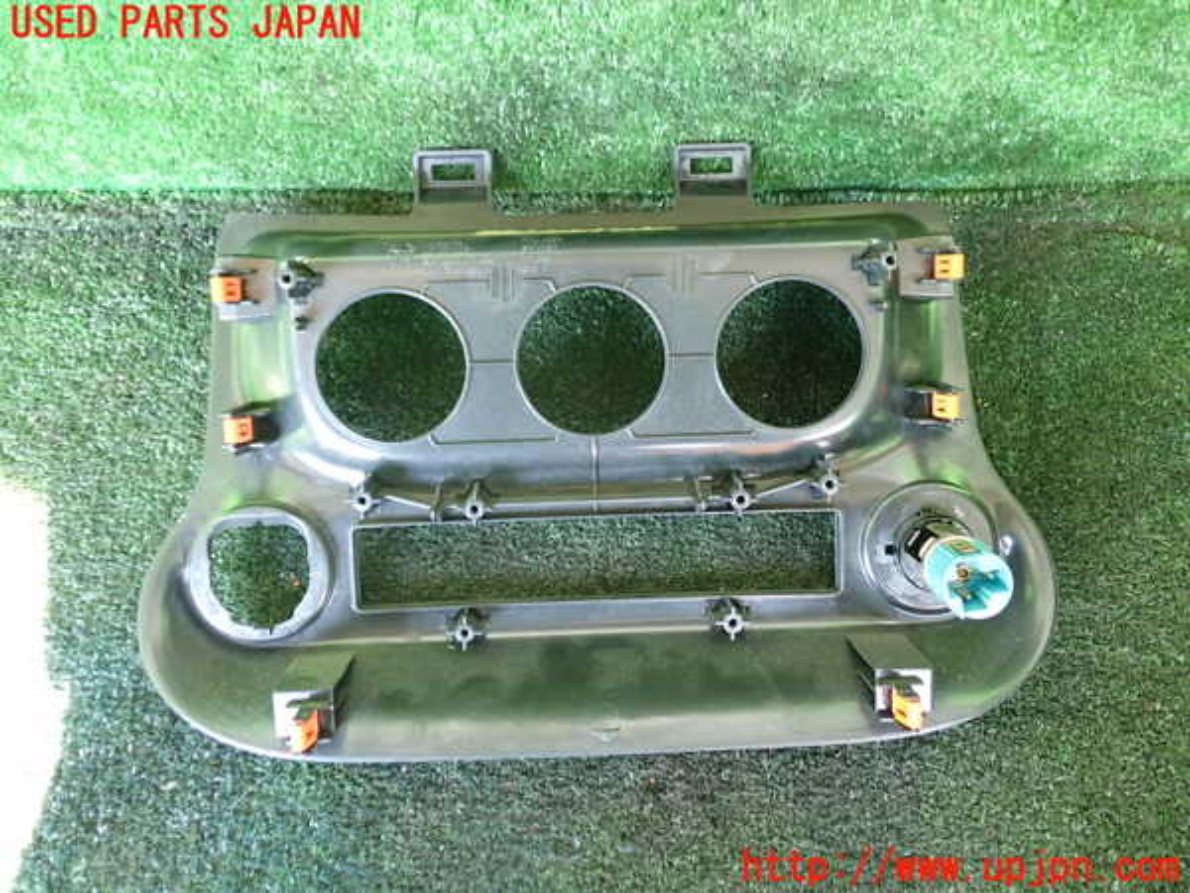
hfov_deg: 60.0
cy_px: 446
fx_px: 1031
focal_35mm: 30
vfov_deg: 46.8
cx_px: 595
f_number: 2.3
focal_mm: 5.4
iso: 250
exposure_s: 1/30
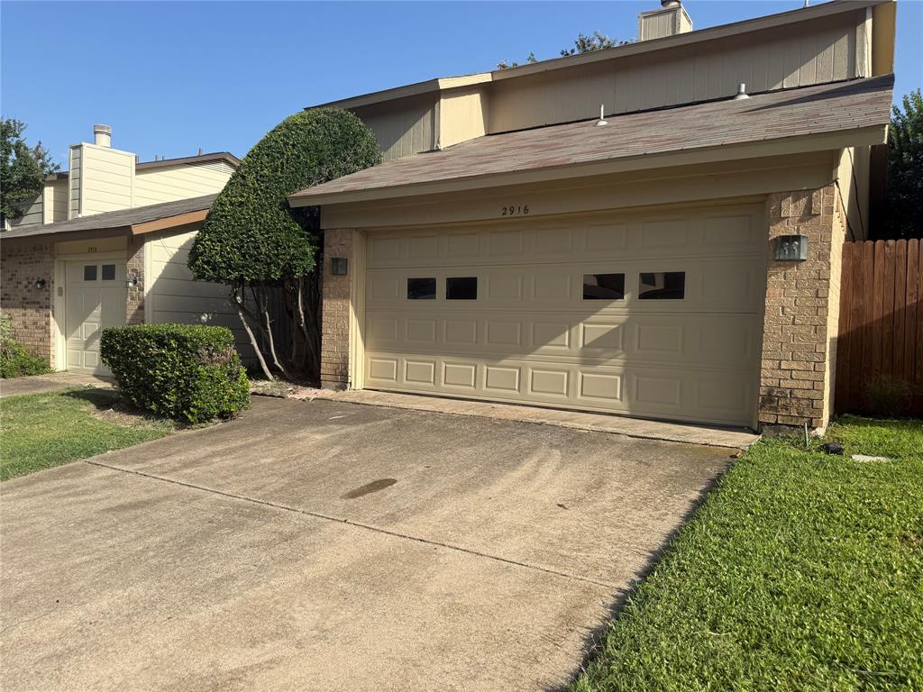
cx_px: 462
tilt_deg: -0.6
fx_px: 640
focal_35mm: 24
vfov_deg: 56.8
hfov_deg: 71.6
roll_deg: -1.0
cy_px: 346
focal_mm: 6.76
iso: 80
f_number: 1.78
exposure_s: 1/3584
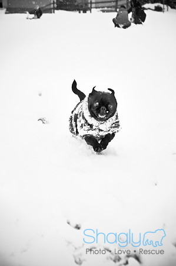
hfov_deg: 18.1
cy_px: 133
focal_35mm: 75
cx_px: 88
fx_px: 551
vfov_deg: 27.0
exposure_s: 1/250
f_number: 3.2
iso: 400
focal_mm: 50
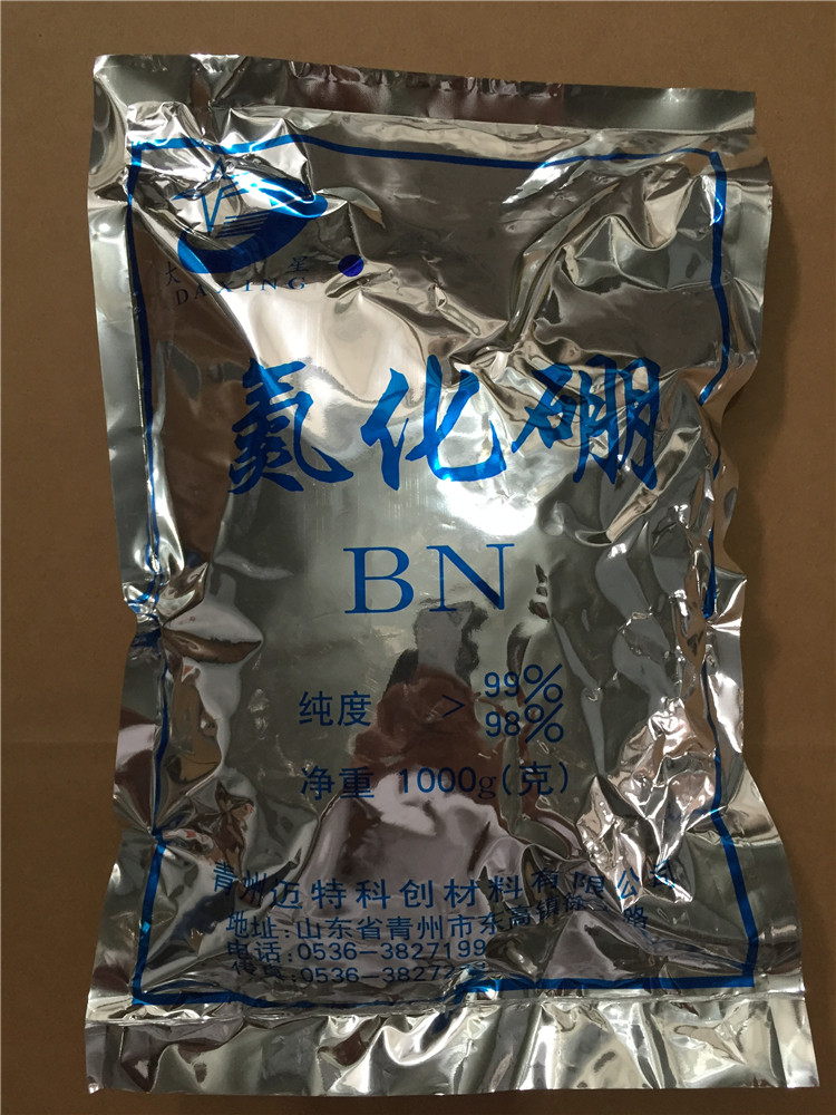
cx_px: 418
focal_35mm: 29
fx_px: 934
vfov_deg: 61.7
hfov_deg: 48.2
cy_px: 558
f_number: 2.2
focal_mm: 4.15
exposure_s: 1/30
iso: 100
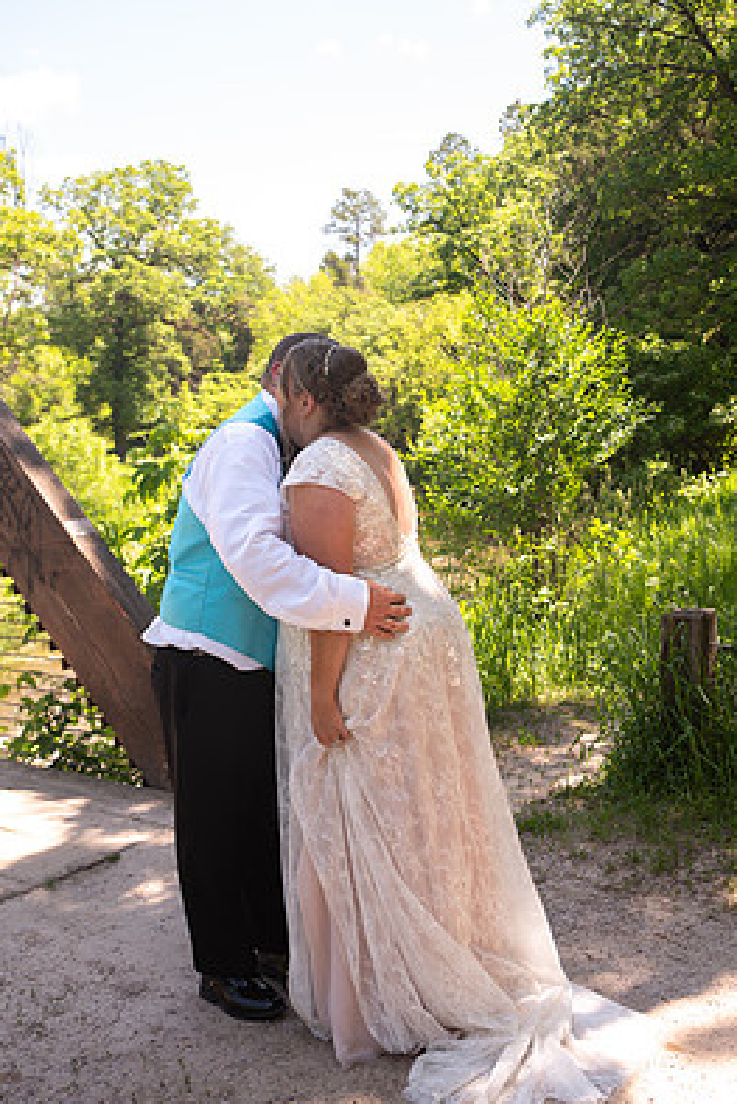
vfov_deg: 48.4
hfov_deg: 33.4
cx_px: 392
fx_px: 1227
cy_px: 490
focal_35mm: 40
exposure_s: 1/125
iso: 31
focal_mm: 35
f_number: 3.5
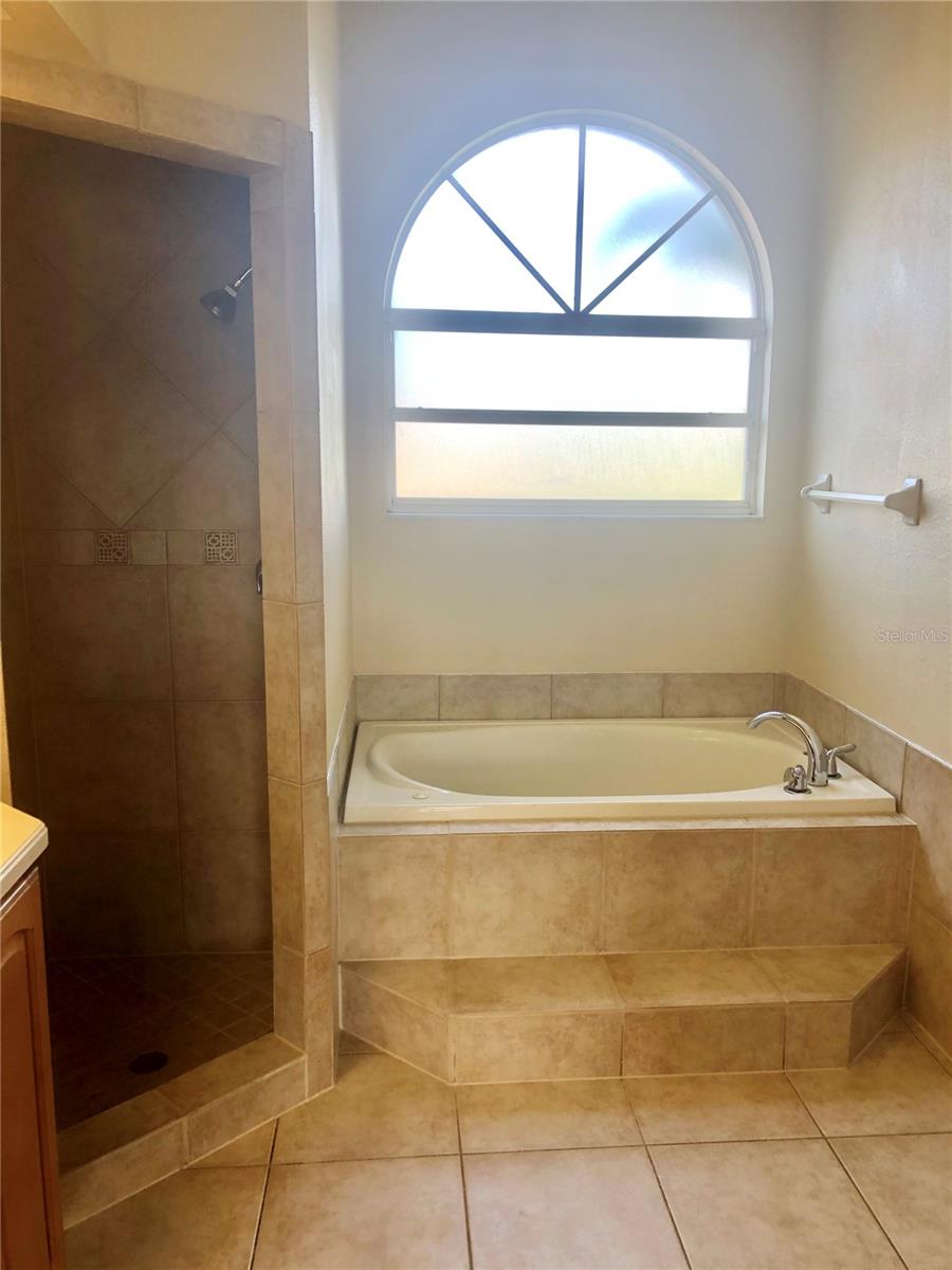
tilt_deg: -9.5
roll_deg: -1.1
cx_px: 476
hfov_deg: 49.7
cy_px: 635
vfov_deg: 63.4
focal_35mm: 28
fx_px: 1027
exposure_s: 1/120
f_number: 1.8
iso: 25
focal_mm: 3.99
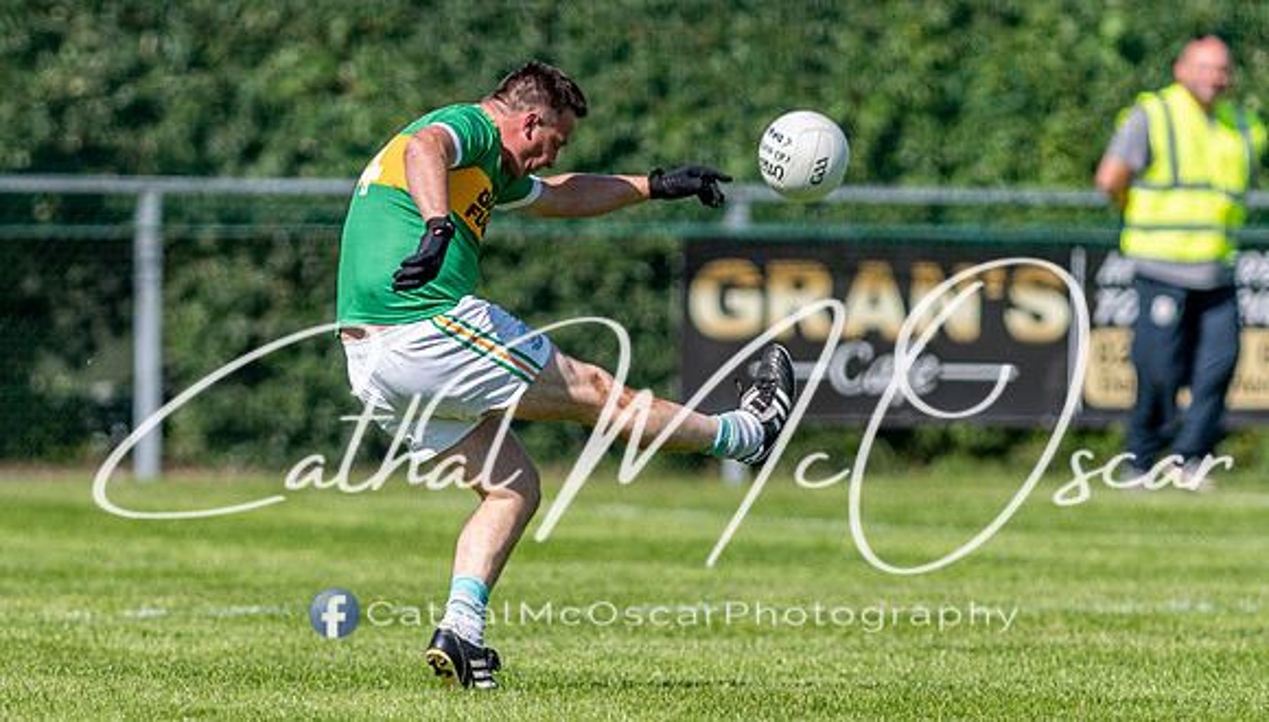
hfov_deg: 3.2
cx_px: 429
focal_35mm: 670
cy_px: 342
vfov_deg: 1.8
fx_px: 22614
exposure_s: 1/2000
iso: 100
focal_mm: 300
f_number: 2.8
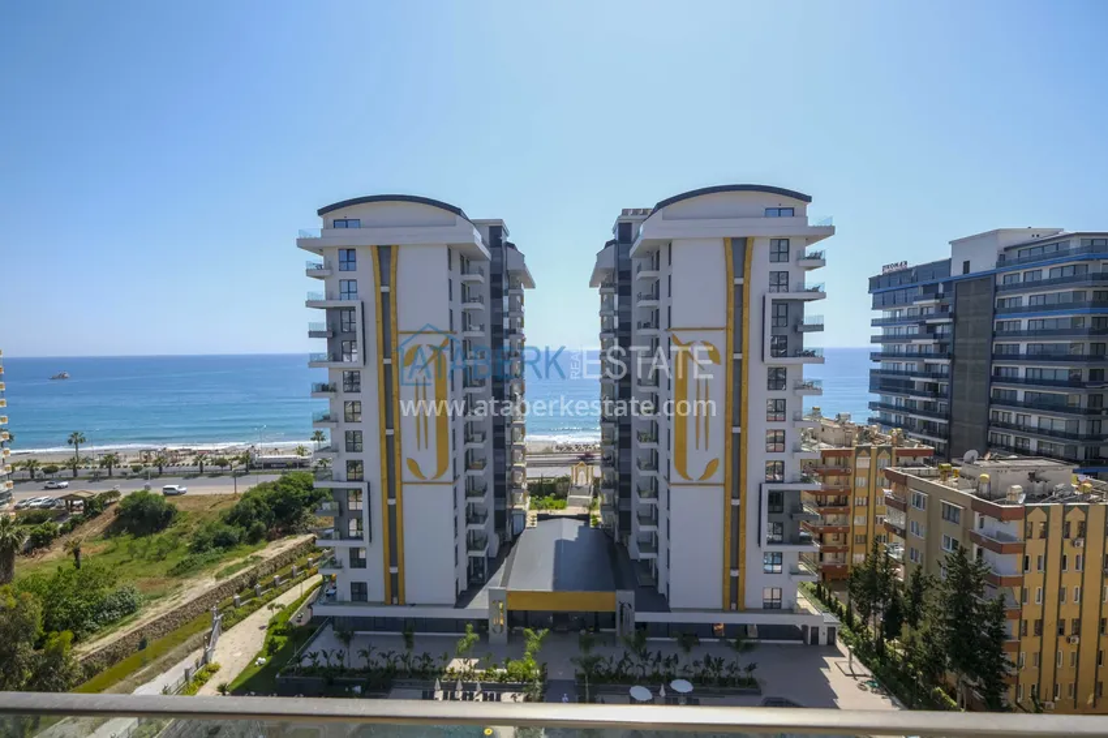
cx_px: 554
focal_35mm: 15
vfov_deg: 77.3
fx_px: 461
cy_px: 369
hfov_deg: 100.4
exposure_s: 1/70
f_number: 4.5
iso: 160
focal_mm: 10
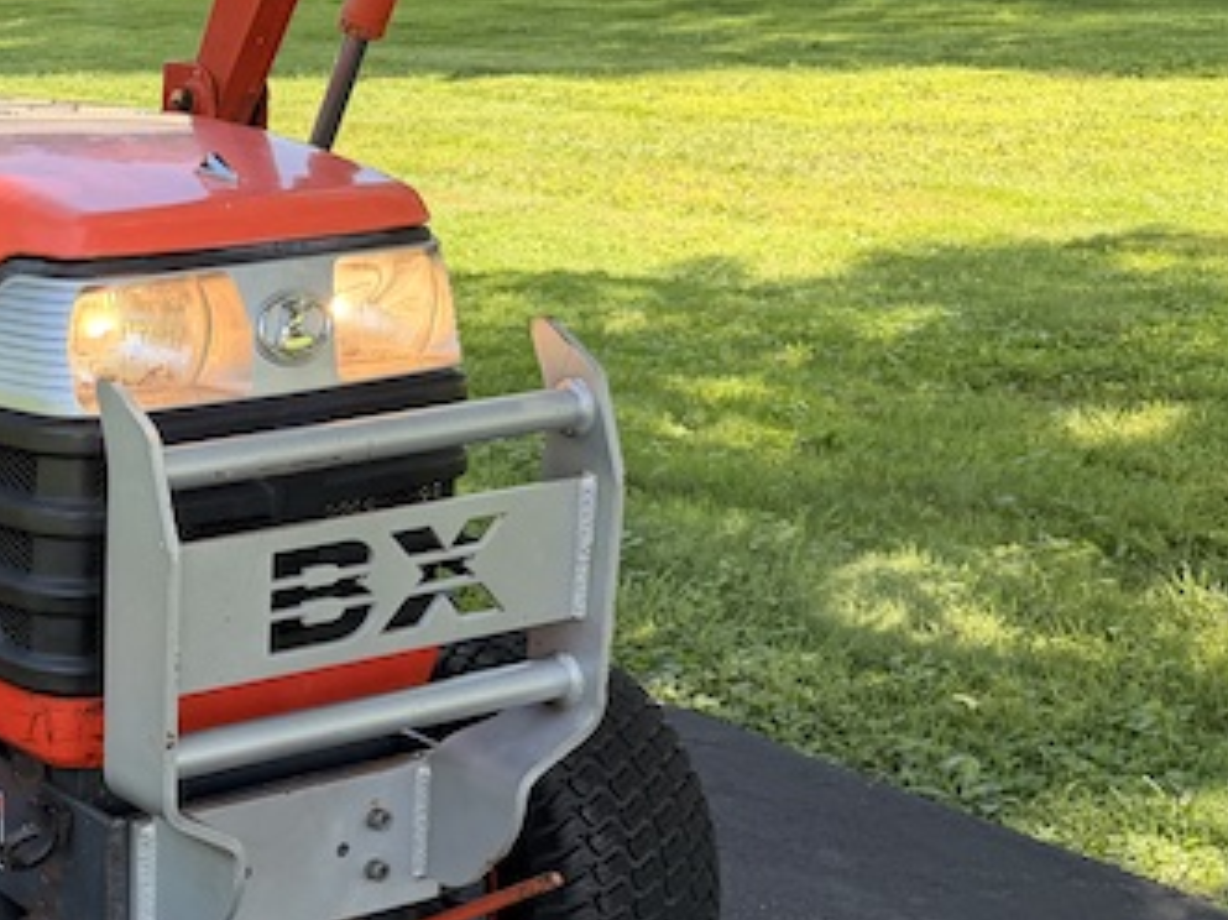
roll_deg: +0.0
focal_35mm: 58
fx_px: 2057
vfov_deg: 25.2
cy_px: 553
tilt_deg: -16.3
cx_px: -245
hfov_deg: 28.8
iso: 100
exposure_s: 1/757
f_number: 1.78
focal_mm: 6.76
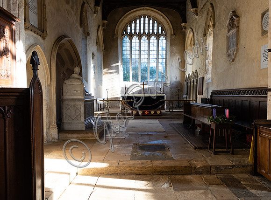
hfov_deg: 57.6
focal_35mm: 32
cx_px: 145
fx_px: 246
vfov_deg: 44.3
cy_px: 102
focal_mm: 28
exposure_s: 1/125
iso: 800
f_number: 5.6
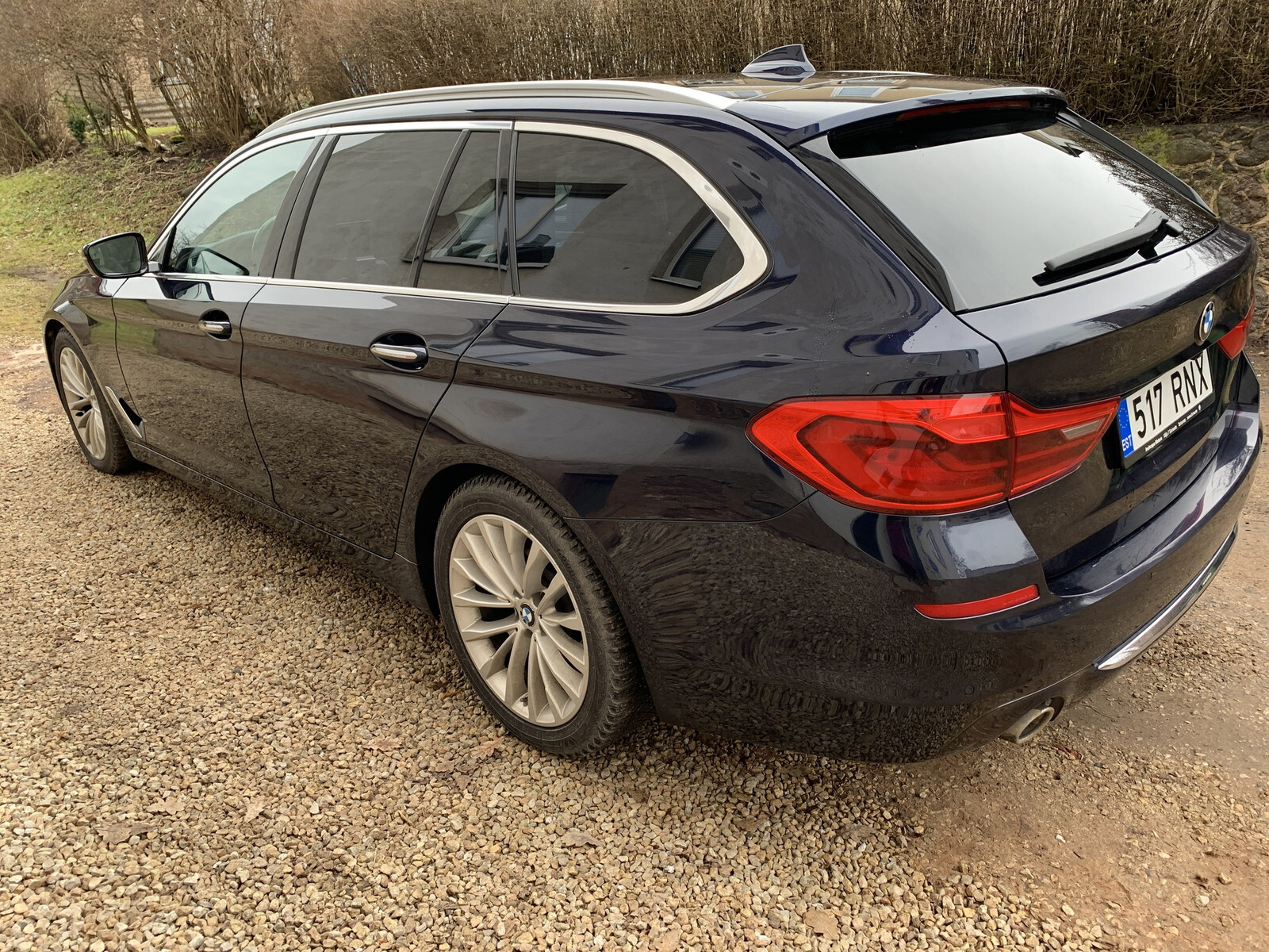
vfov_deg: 53.1
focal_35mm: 26
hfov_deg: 67.3
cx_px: 634
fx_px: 953
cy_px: 476
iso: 50
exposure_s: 1/121
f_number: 1.8
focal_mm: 4.25
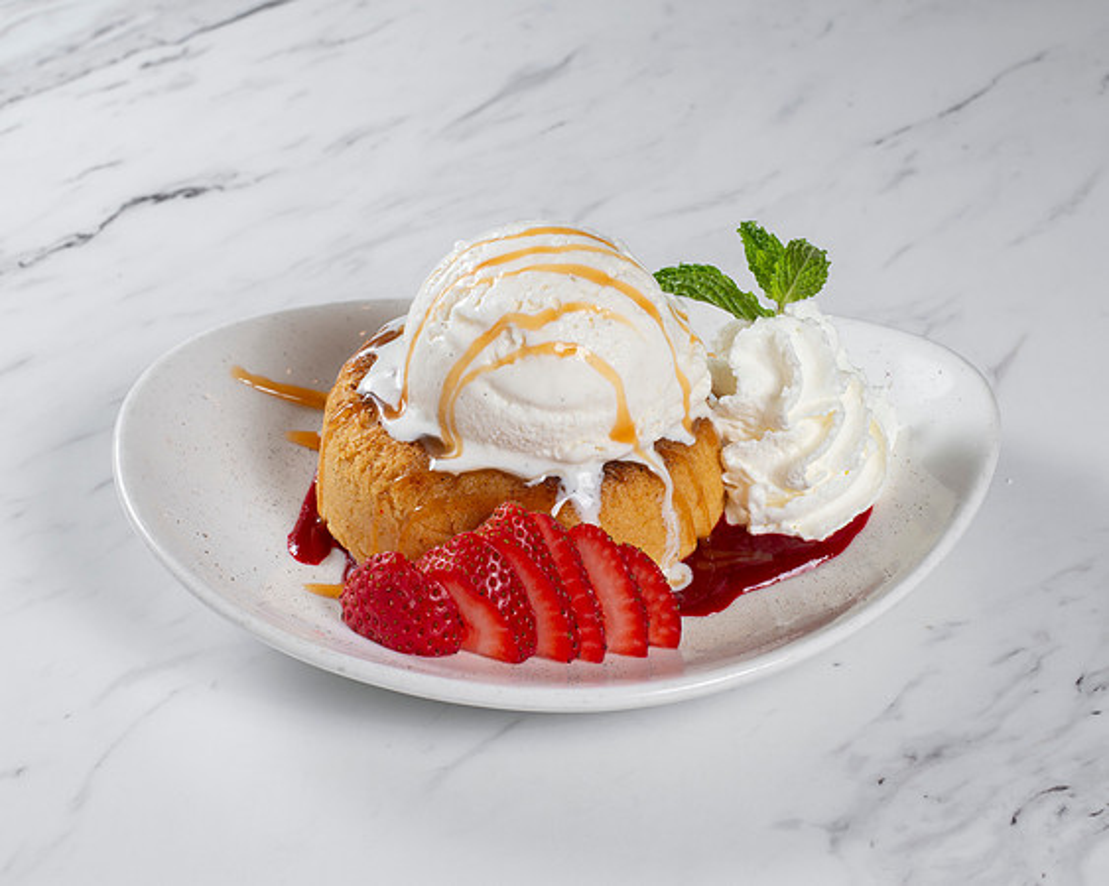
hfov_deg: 28.0
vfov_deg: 22.5
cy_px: 436
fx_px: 2227
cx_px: 573
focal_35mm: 68
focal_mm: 50
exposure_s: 1/250
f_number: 10
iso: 200
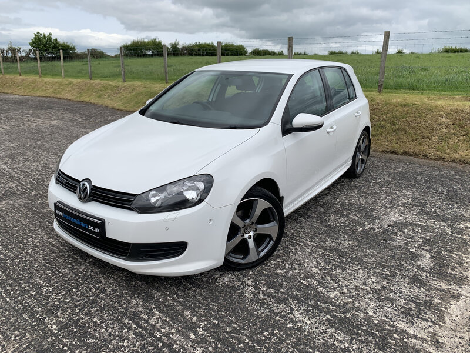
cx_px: 235
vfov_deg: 53.1
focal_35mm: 26
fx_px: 353
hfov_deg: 67.3
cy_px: 176
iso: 25
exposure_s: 1/2833
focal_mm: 4.25
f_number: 1.8
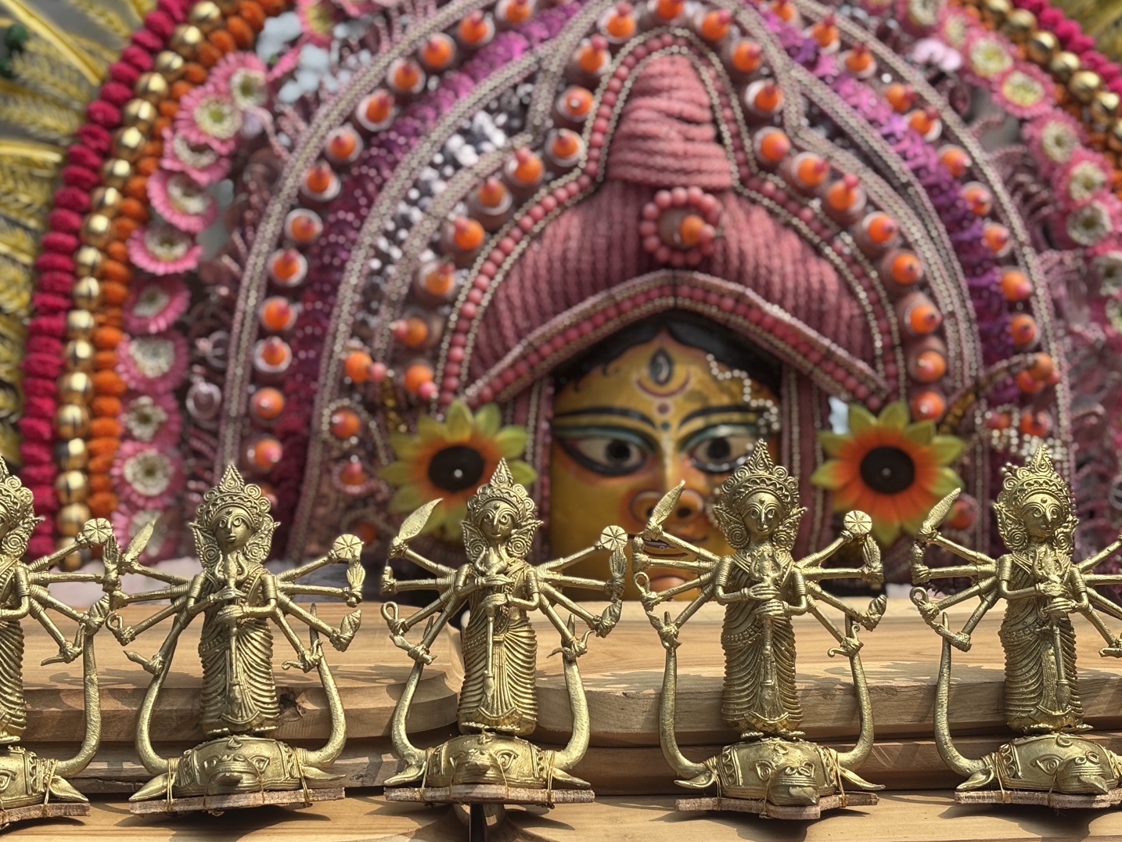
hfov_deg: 33.2
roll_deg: +0.3
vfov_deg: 25.2
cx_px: 499
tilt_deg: -6.8
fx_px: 1880
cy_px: 419
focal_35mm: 58
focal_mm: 5.96
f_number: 1.6
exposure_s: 1/1984
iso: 40
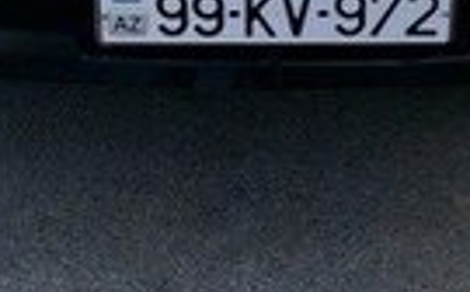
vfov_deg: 10.9
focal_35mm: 113
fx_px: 1446
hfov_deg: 18.5
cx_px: 261
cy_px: -219
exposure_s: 1/651
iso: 32
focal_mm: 4.15
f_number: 2.2
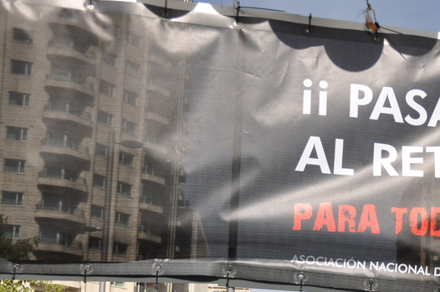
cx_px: 443
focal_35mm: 81
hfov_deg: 24.0
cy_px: 293
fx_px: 988
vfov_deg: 16.4
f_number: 4
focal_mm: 26
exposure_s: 1/2500
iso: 200
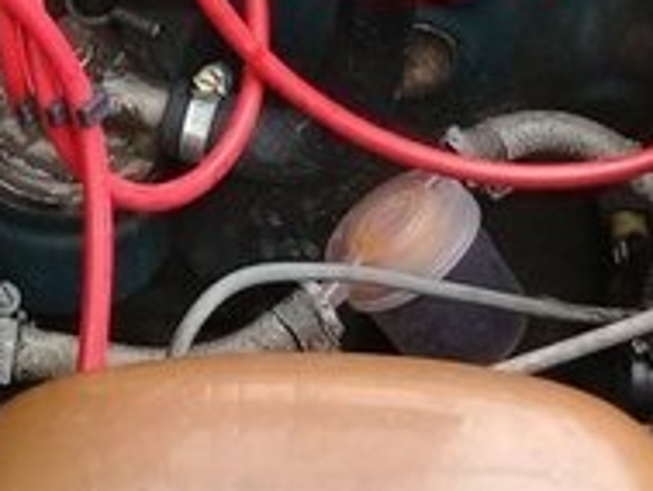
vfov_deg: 12.9
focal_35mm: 108
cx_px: 162
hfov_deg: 18.1
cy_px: -289
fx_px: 2039
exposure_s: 1/50
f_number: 2.2
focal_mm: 3.3
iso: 64
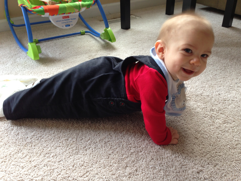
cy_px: 90
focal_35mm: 33
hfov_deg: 55.4
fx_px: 230
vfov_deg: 42.9
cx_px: 120
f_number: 2.4
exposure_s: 1/20
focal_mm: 4.13
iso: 80
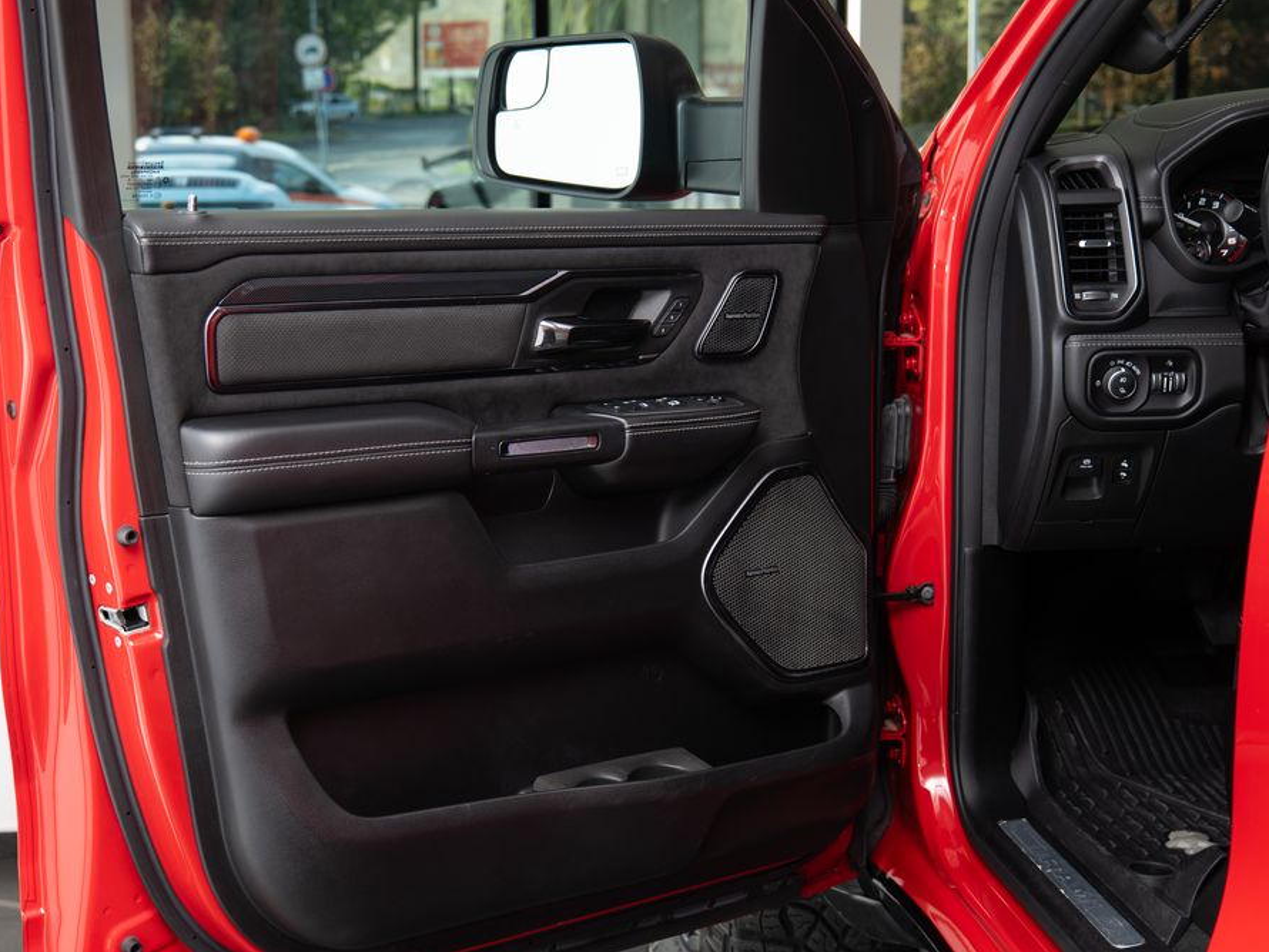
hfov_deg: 35.5
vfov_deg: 27.0
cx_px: 600
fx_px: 1980
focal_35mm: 54
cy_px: 472
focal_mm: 39
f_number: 5
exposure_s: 1/125
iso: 160
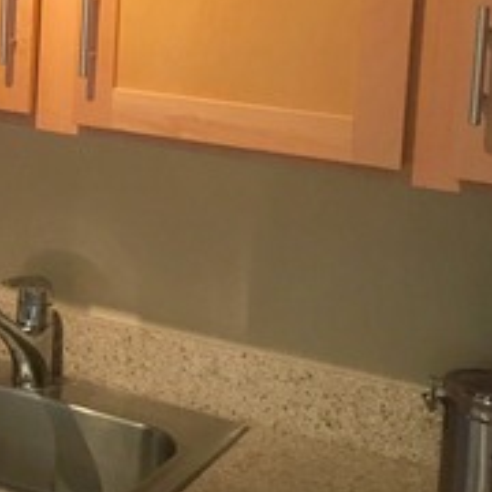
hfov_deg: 16.5
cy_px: 22
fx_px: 1463
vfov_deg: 18.7
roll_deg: -0.6
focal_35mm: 91
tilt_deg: -8.7
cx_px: -339
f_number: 2.2
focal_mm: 4.15
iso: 80
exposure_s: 1/30
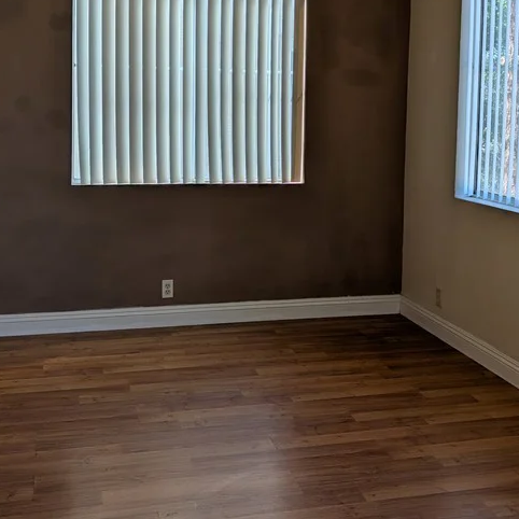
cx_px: 284
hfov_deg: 37.5
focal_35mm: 45
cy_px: 138
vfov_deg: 36.8
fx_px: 763
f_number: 1.68
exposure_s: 1/1745
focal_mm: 6.9
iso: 20
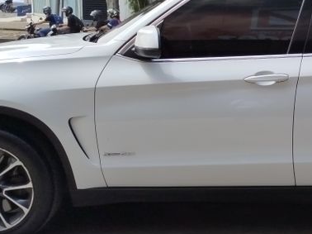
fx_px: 549
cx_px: 258
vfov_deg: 24.0
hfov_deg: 30.8
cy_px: 118
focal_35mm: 61
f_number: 1.7
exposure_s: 1/555
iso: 50
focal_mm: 5.31
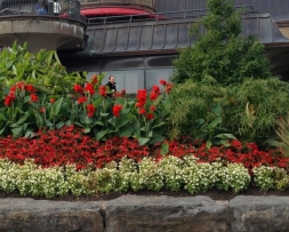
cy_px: 64
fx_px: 557
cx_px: 103
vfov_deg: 23.3
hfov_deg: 29.0
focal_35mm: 65
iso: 32
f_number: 2.4
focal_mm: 3.3
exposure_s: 1/658
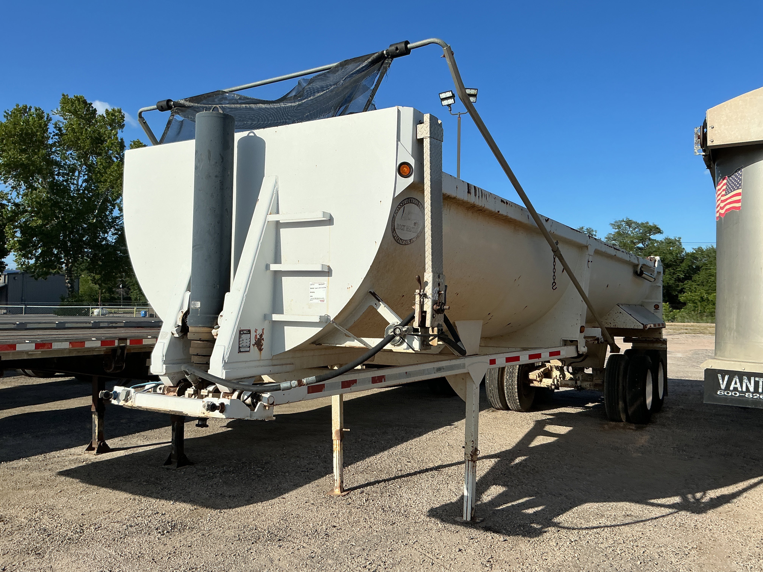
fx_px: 639
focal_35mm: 29
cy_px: 286
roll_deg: +0.9
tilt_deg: +1.6
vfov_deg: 48.2
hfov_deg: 61.7
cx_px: 382
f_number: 1.8
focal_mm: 3
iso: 25
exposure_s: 1/2959
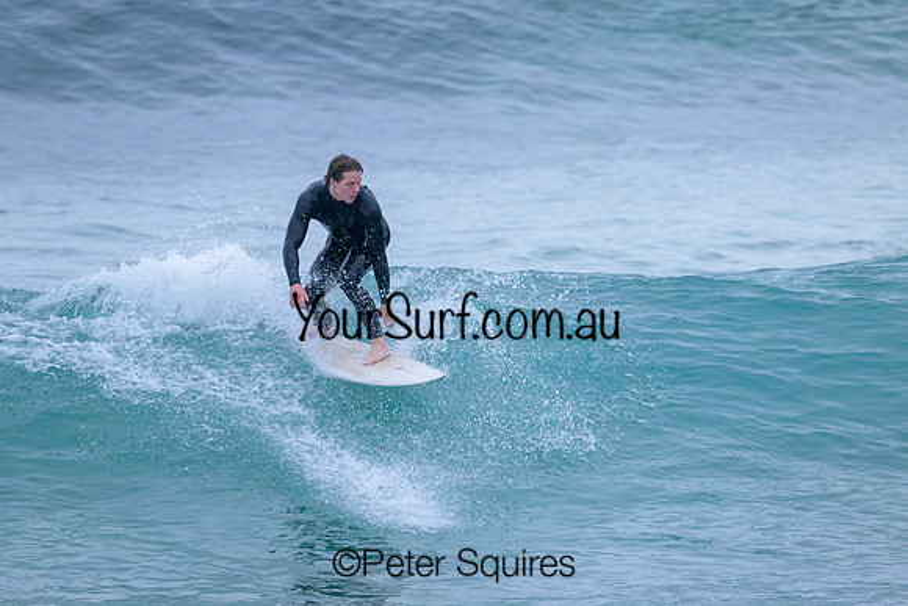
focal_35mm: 800
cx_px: 454
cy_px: 303
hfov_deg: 2.6
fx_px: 20182
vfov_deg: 1.7
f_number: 6.3
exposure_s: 1/1250
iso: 2800
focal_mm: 800
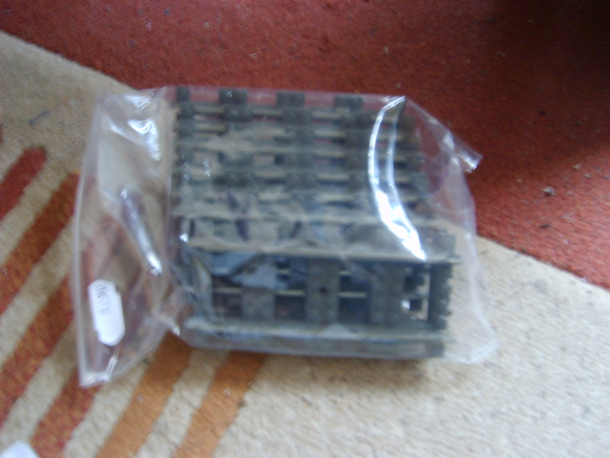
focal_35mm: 35
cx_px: 305
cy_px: 229
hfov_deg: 52.6
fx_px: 617
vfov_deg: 40.7
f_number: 2.8
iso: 139
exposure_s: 1/3
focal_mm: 5.8
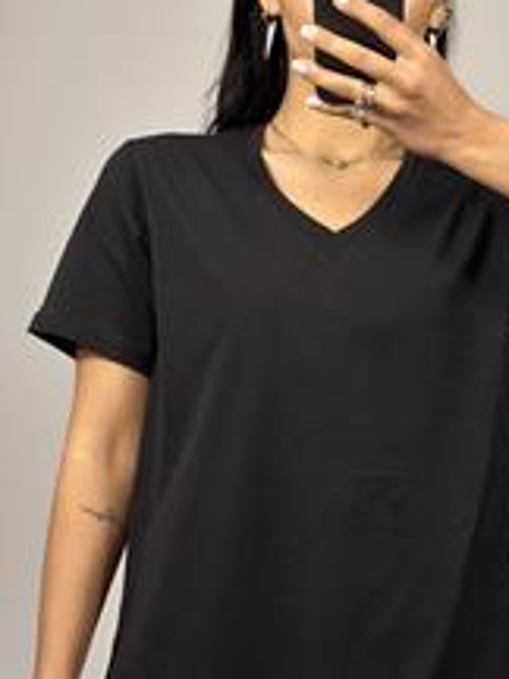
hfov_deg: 16.0
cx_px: 383
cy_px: 407
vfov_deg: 21.3
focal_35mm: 92
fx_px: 1804
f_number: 1.78
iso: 125
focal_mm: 6.86
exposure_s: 1/100
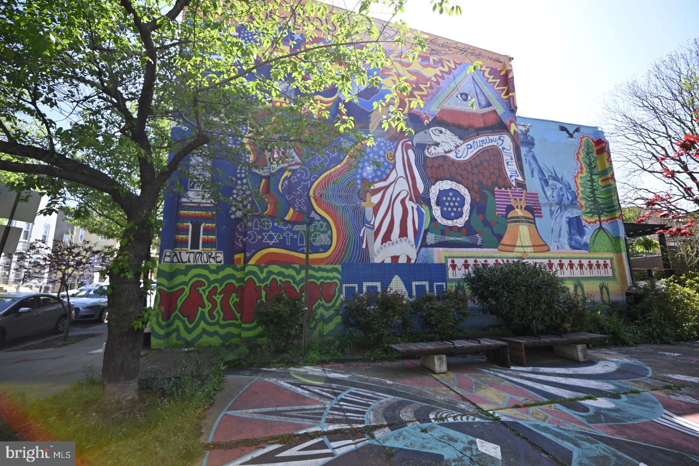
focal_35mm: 15
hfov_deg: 100.4
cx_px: 350
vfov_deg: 77.3
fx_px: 291
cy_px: 233
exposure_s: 1/250
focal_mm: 15
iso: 100
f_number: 5.6
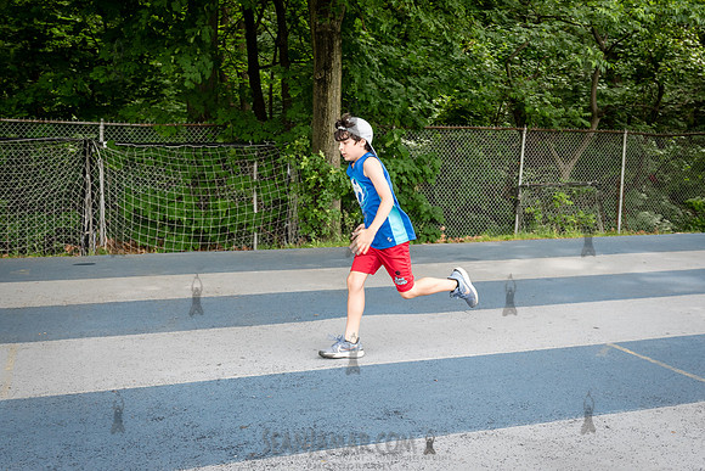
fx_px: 834
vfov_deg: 31.5
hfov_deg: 45.8
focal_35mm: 43
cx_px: 375
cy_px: 220
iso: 400
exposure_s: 1/500
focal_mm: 31
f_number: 4.5
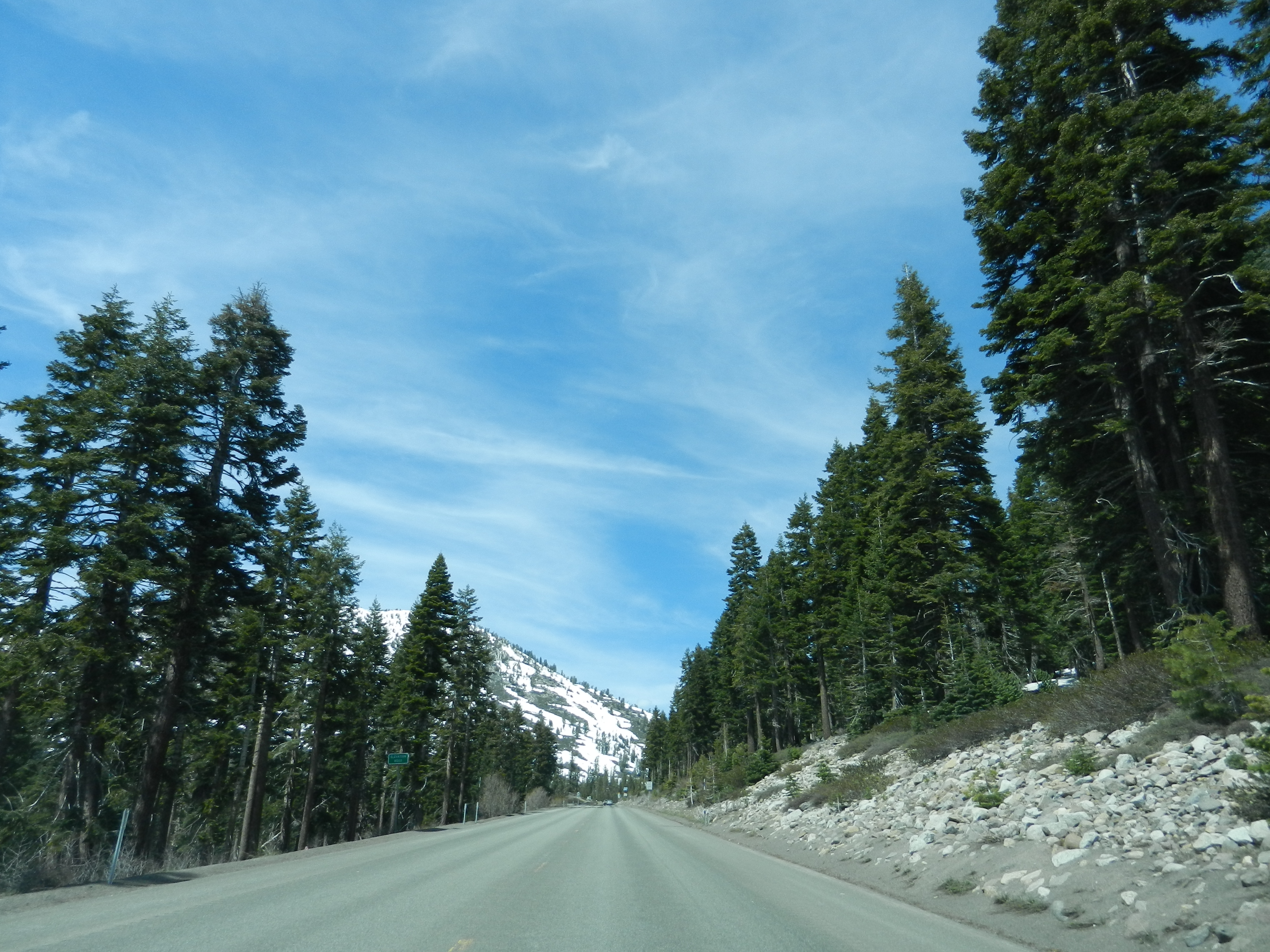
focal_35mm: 25
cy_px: 476
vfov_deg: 54.9
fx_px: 917
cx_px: 635
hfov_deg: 69.4
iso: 160
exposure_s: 1/1000
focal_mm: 4.5
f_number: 3.5
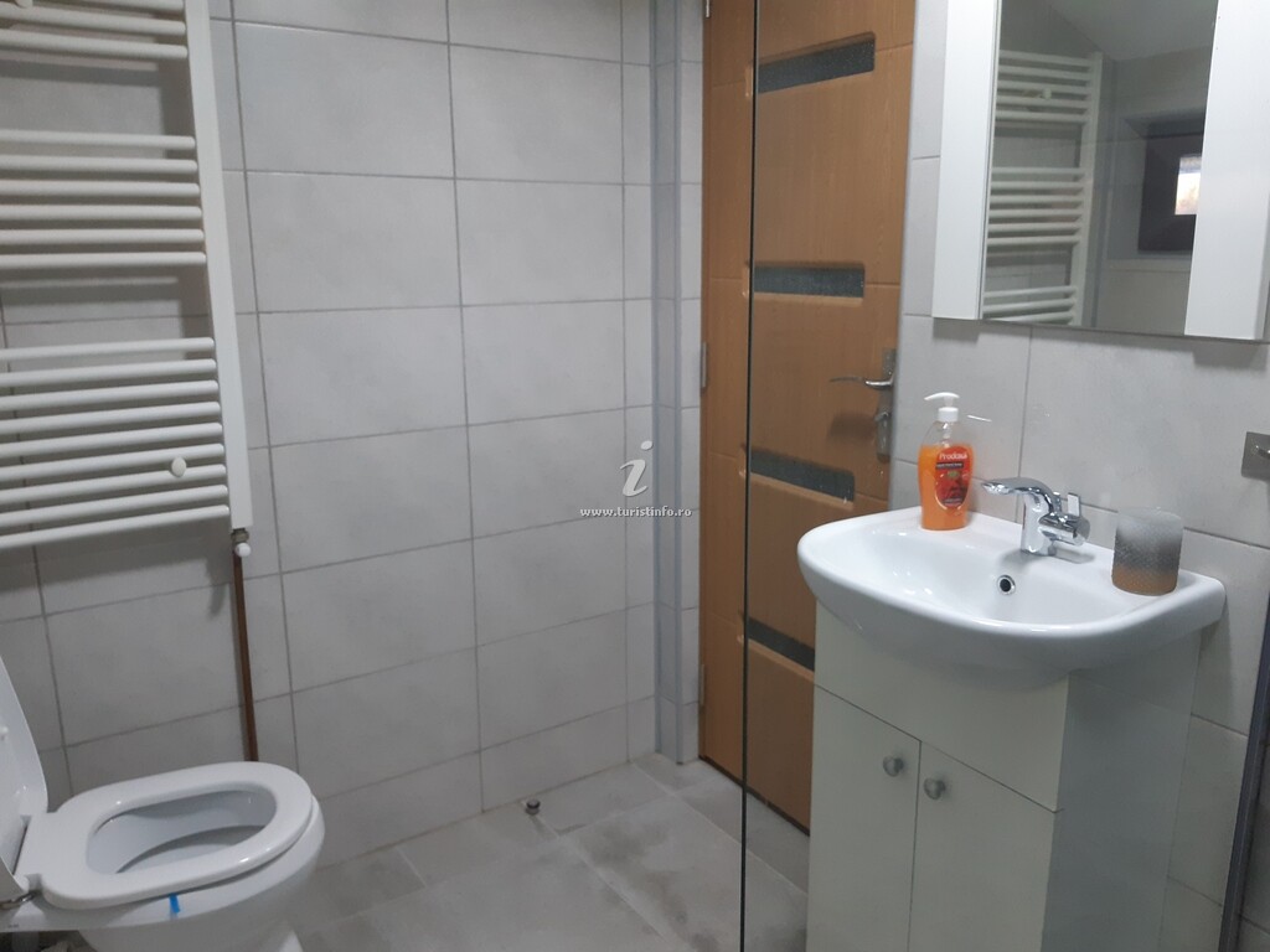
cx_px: 635
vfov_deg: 53.1
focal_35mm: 26
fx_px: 954
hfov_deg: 67.3
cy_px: 476
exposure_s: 1/60
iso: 160
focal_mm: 3.92
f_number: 1.7
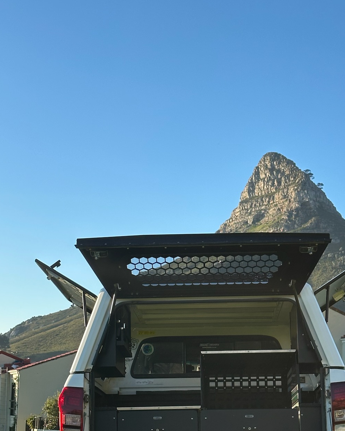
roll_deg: -2.3
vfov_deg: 24.5
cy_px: 318
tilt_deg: +5.1
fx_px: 983
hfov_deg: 19.9
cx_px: 203
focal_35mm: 77
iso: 64
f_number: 1.78
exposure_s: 1/1848
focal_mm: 6.86
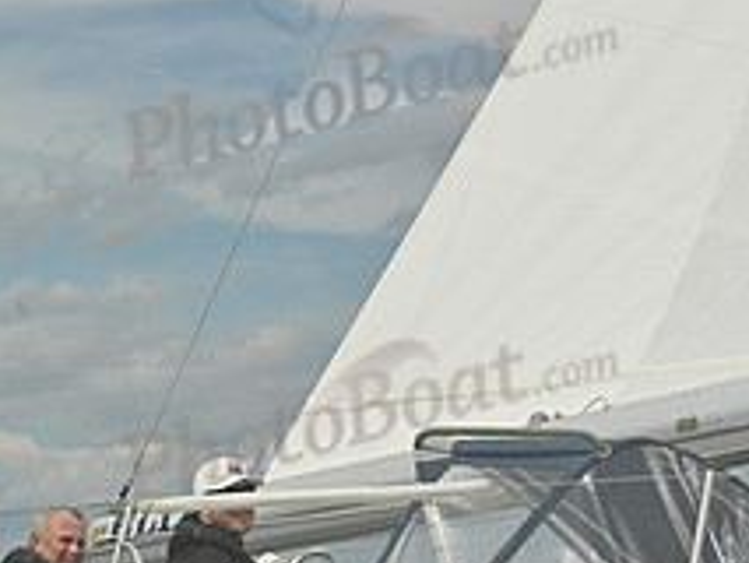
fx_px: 3962
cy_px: 646
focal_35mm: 183
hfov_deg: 10.7
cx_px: -56
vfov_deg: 8.1
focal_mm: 70
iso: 320
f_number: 14
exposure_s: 1/1250
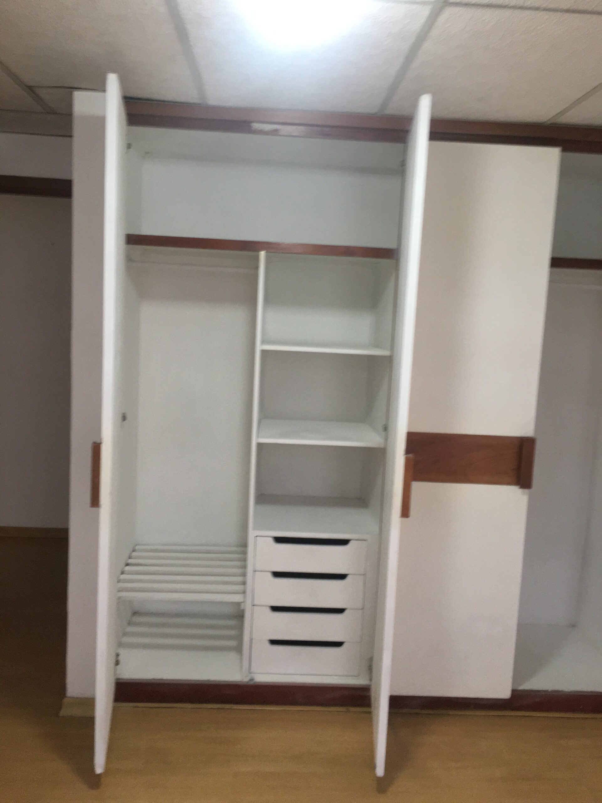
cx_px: 301
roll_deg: -3.9
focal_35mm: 29
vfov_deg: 61.7
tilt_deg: -7.4
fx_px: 672
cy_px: 402
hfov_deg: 48.2
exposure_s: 1/30
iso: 100
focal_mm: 4.15
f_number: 2.2
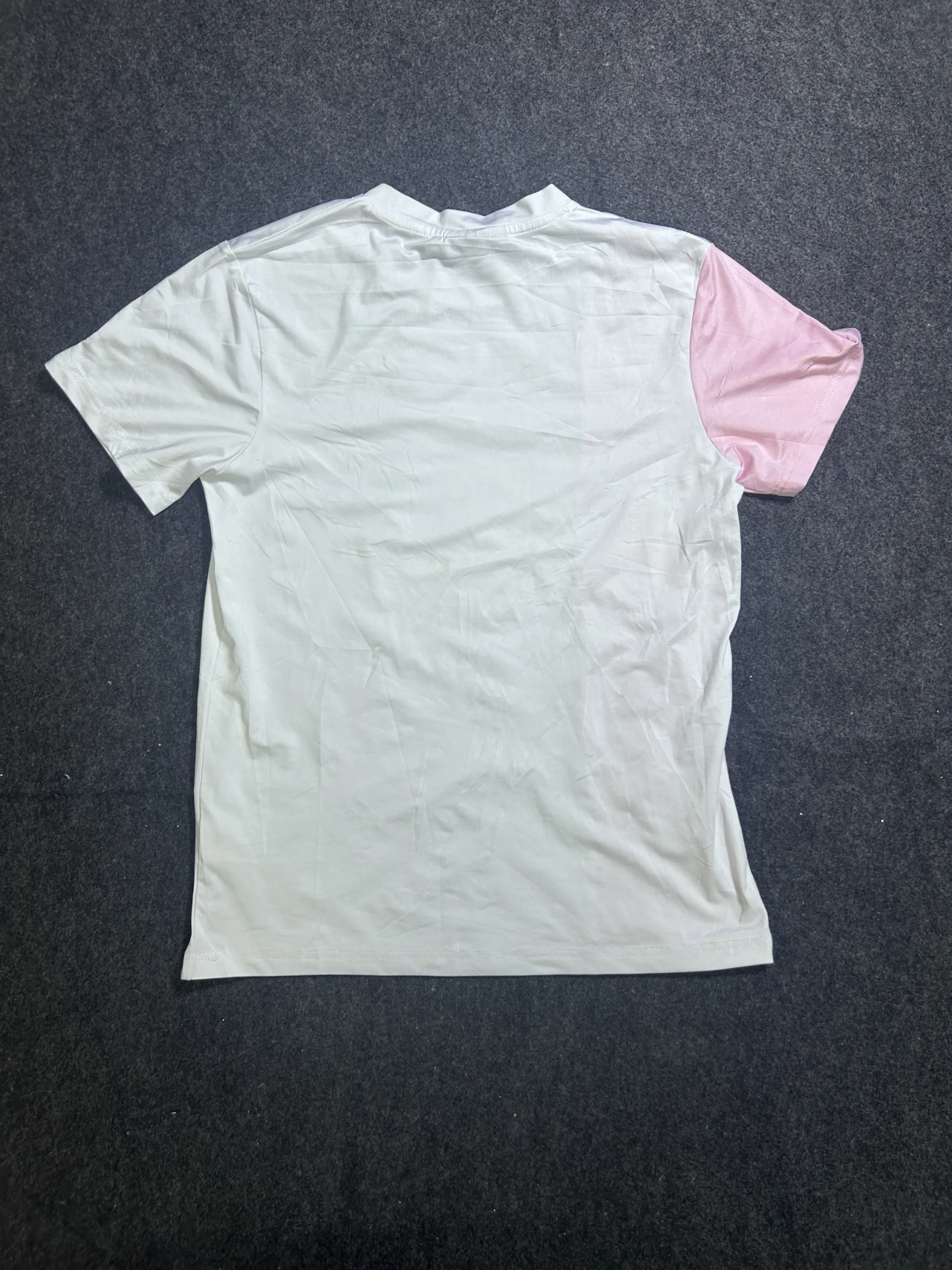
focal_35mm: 26
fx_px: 953
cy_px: 635
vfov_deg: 67.3
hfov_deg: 53.1
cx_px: 476
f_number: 1.5
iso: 64
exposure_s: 1/50
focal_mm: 5.7
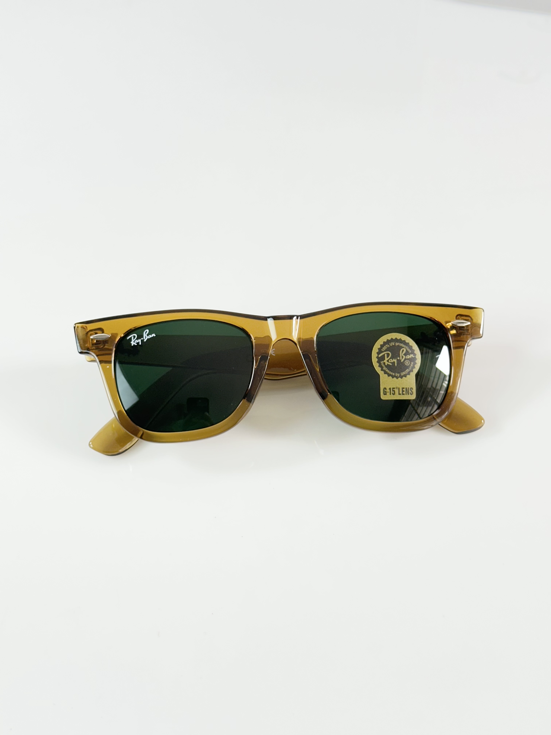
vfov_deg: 39.7
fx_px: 1019
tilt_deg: -51.5
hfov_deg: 30.3
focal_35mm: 48
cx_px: 276
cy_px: 368
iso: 64
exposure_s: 1/100
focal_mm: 6.86
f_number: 1.78
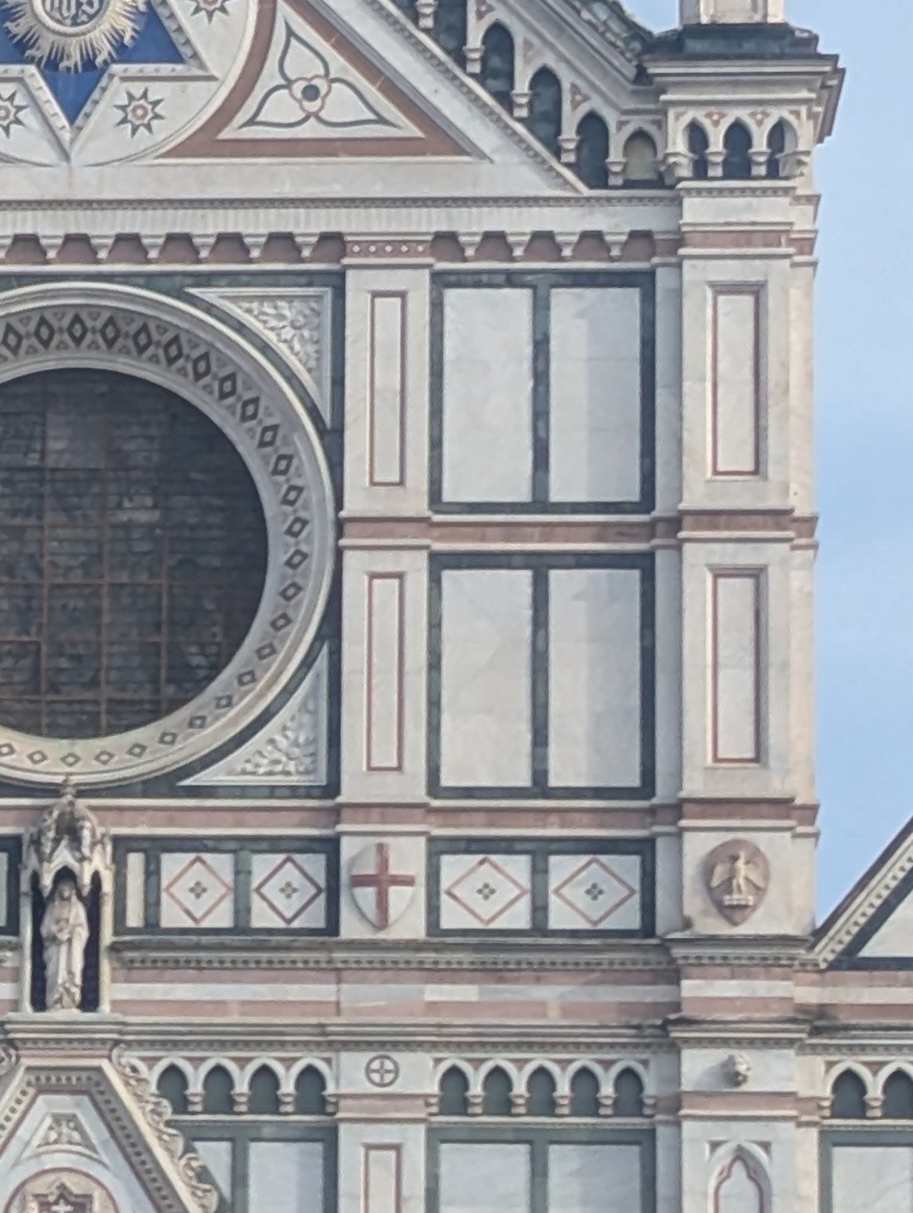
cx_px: -143
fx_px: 6772
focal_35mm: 193
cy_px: 907
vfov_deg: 10.2
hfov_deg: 7.7
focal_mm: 6.81
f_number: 1.85
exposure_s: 1/1616
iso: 57
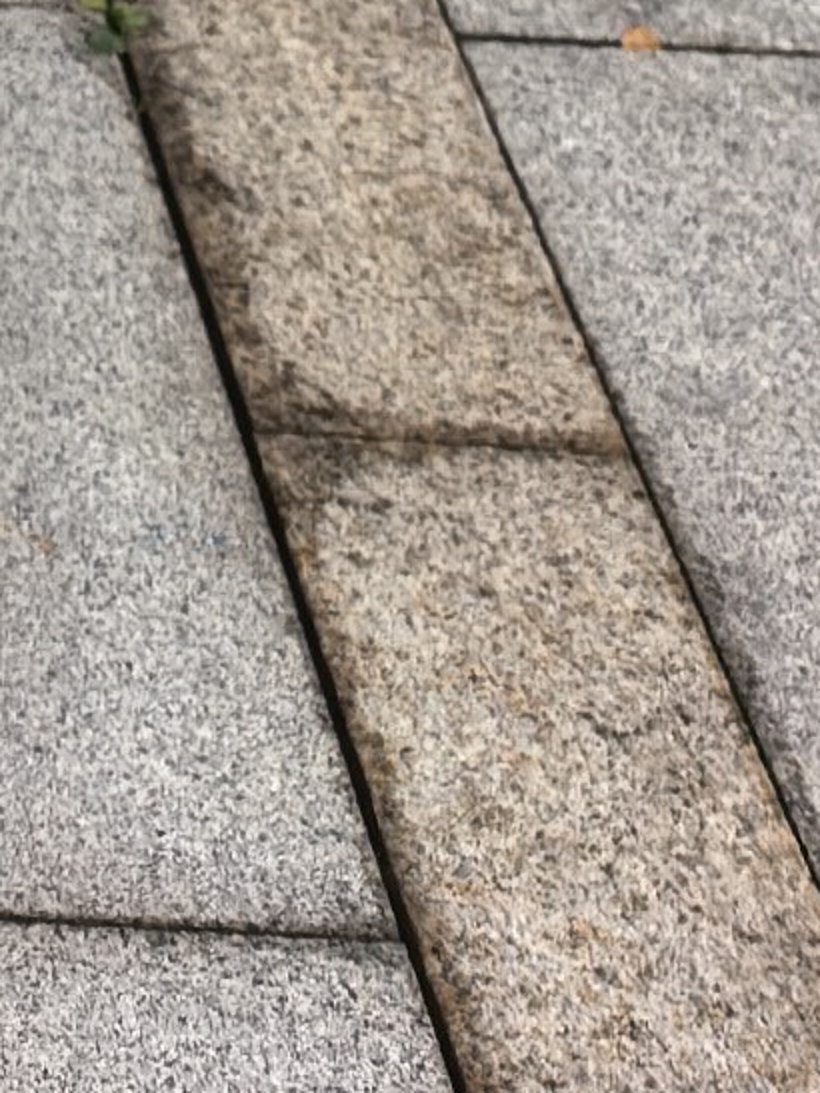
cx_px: -1378
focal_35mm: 180
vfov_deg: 9.1
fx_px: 5681
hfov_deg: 7.5
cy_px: -2096
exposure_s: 1/543
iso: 50
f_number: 2
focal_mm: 6.98
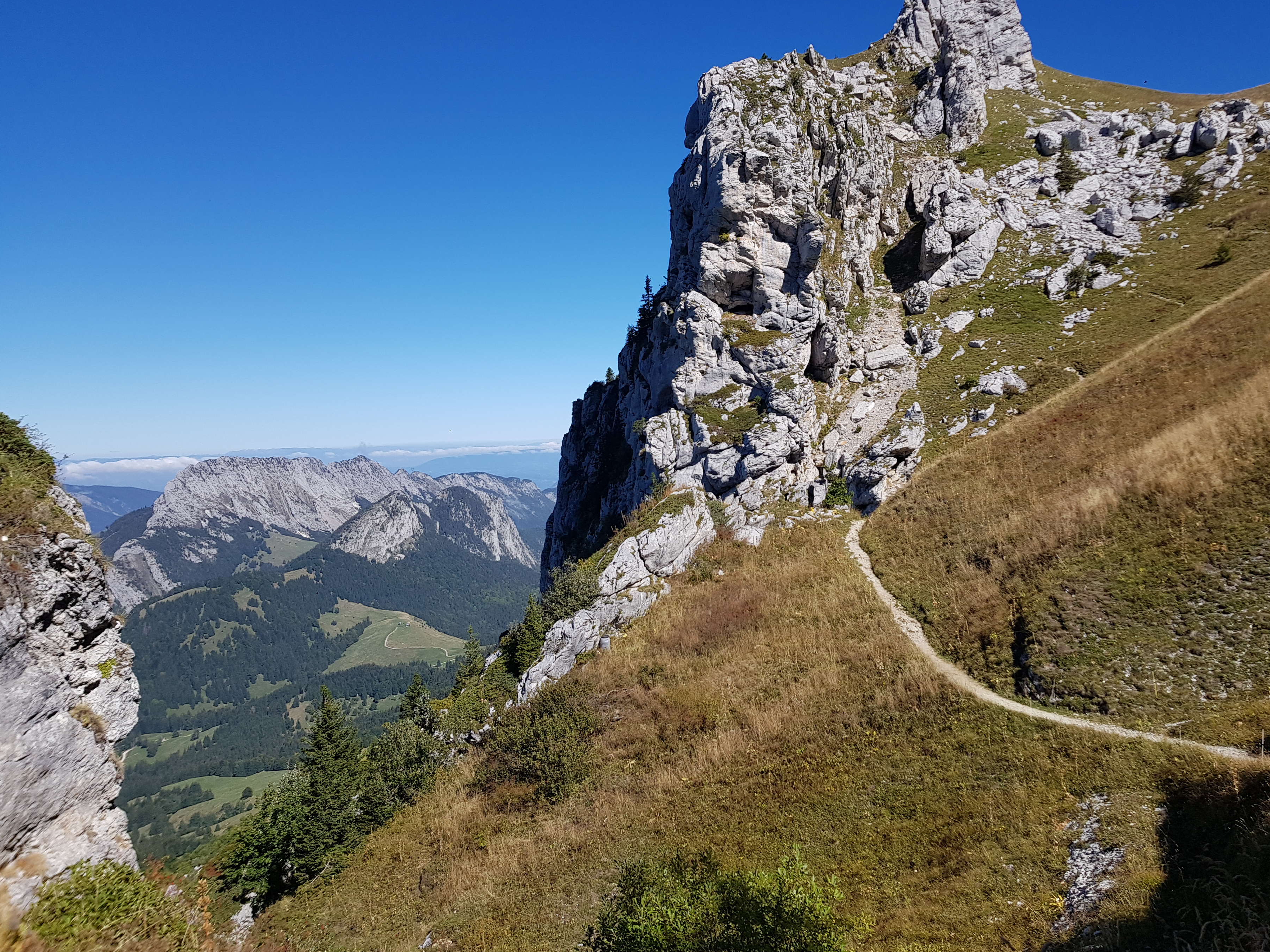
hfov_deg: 61.5
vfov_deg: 48.2
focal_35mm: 29
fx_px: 1064
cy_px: 436
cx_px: 706
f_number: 1.7
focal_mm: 4.2
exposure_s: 1/2600
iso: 40
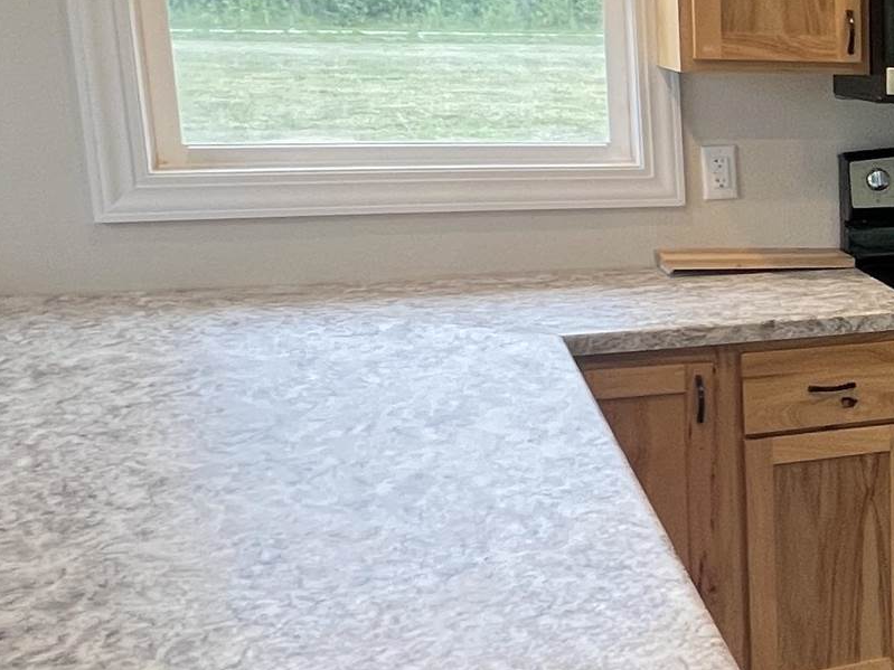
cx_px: 1194
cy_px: 315
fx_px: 1291
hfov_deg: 29.7
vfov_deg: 29.1
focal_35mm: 50
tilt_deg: -12.1
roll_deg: -0.7
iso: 160
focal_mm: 1.57
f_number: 1.8
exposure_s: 1/120
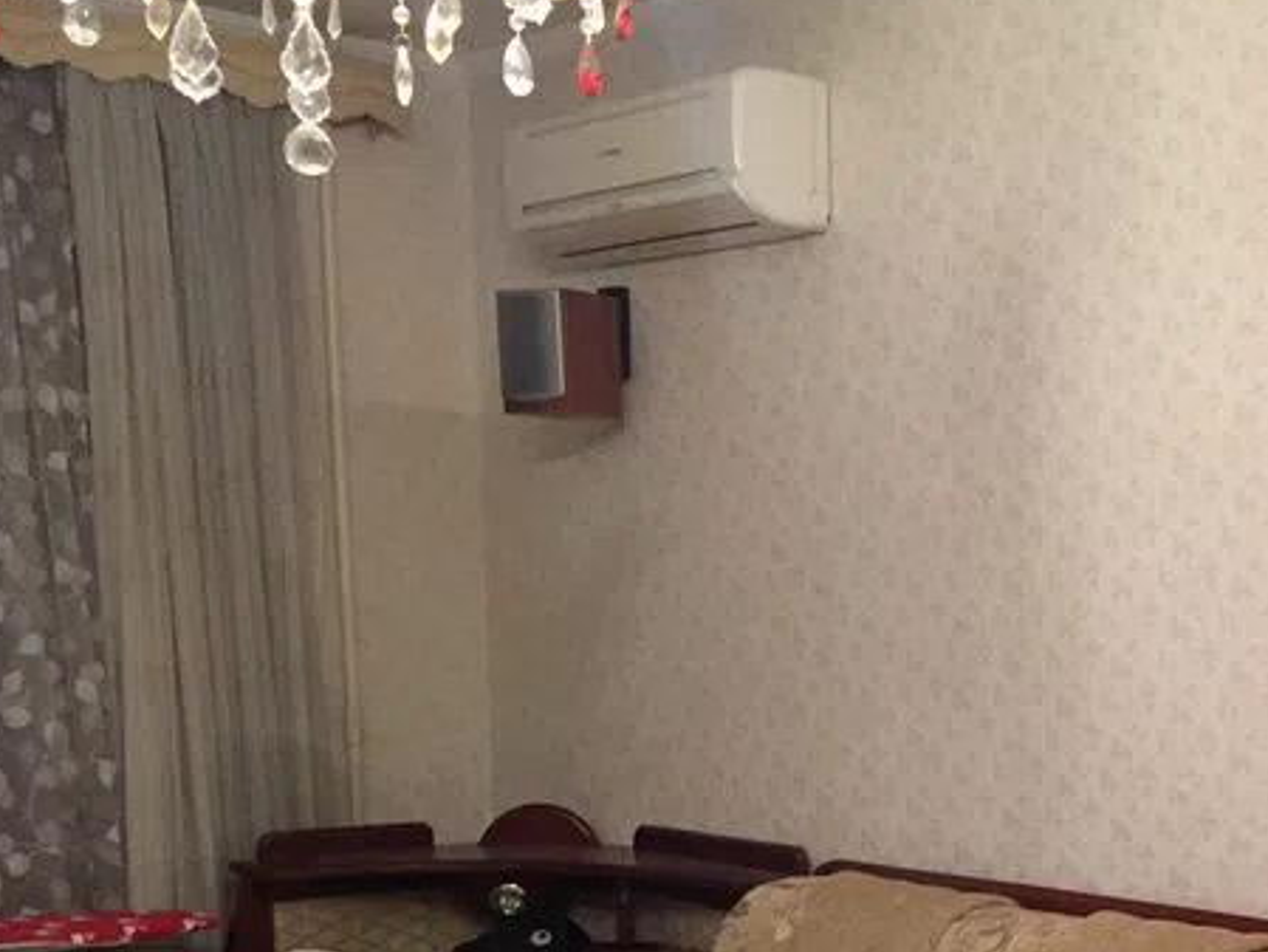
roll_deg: -0.4
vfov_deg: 22.8
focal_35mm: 62
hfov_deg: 29.6
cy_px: 932
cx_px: 1200
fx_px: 2272
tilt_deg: -7.1
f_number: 2.2
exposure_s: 1/33
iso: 250
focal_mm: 4.15
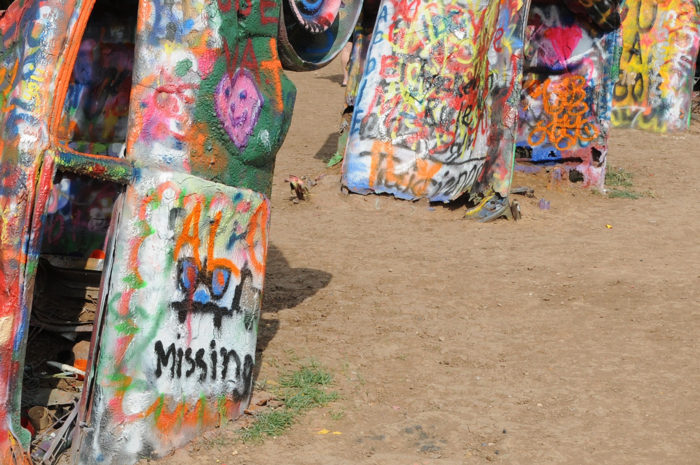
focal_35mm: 75
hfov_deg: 26.8
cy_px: 74
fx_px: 1457
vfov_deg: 17.9
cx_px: 224
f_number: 10
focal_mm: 26
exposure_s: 1/400
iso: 200
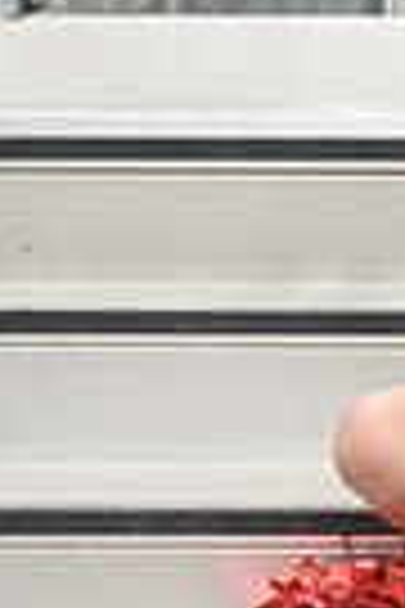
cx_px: 562
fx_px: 3948
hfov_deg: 5.8
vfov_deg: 8.8
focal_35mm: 234
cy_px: 221
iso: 800
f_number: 5.6
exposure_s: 1/1250
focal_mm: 70
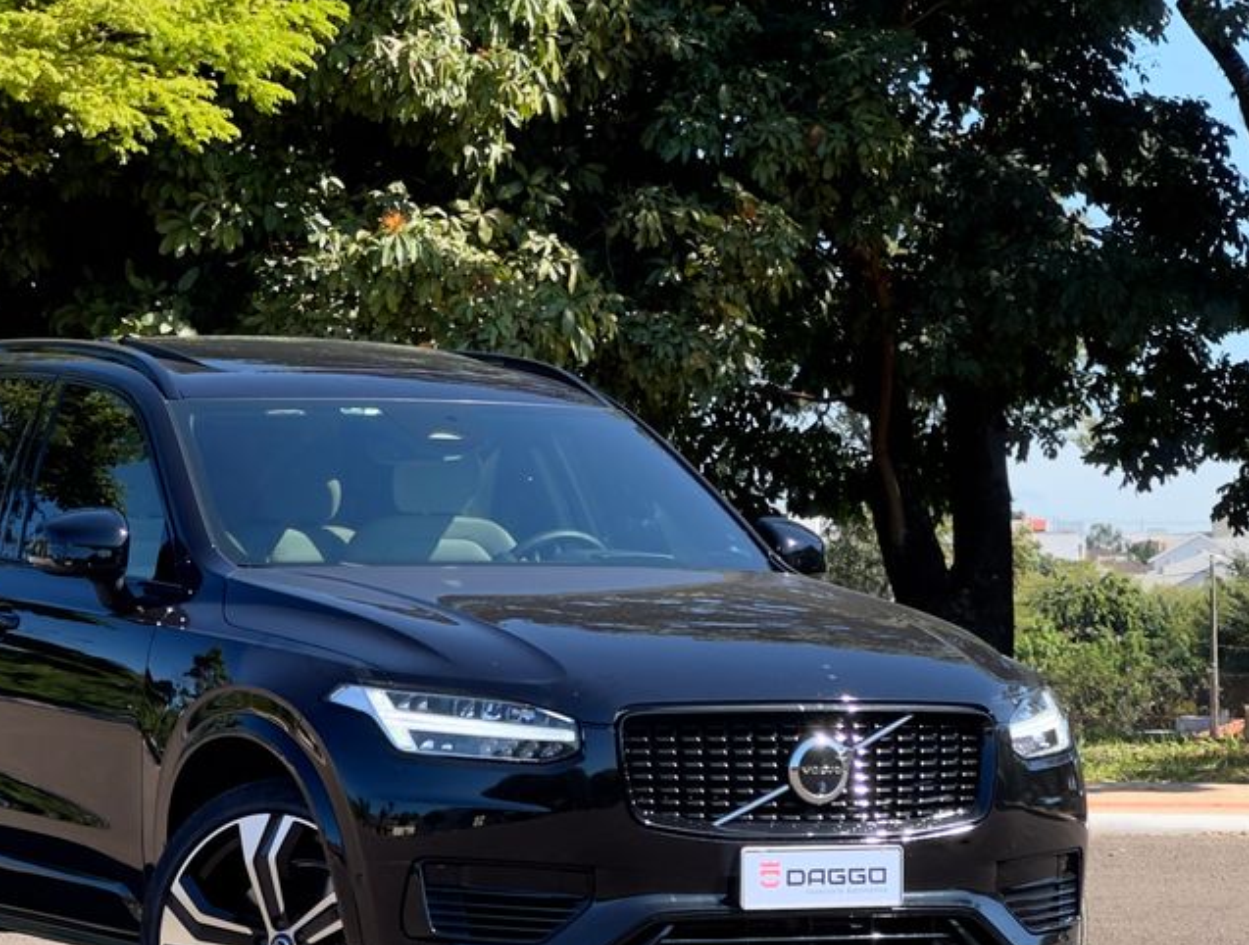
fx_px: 4163
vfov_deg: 13.0
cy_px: 484
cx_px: 401
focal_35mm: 115
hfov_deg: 17.0
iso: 25
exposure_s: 1/194
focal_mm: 9
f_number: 2.8
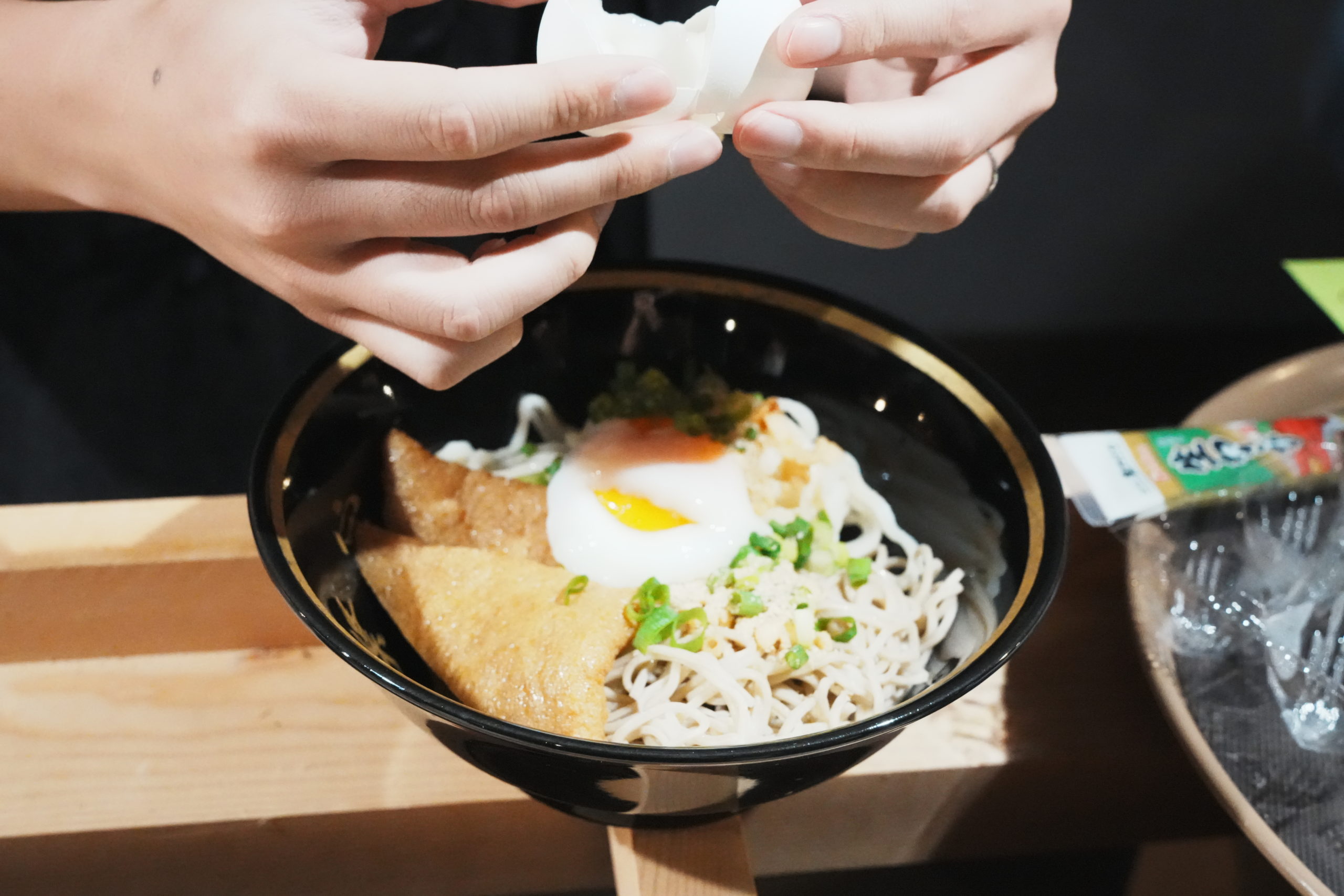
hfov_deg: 42.7
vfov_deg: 29.2
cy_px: 448
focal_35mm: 46
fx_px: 1717
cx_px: 672
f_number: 8
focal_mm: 46
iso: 20000
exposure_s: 1/125
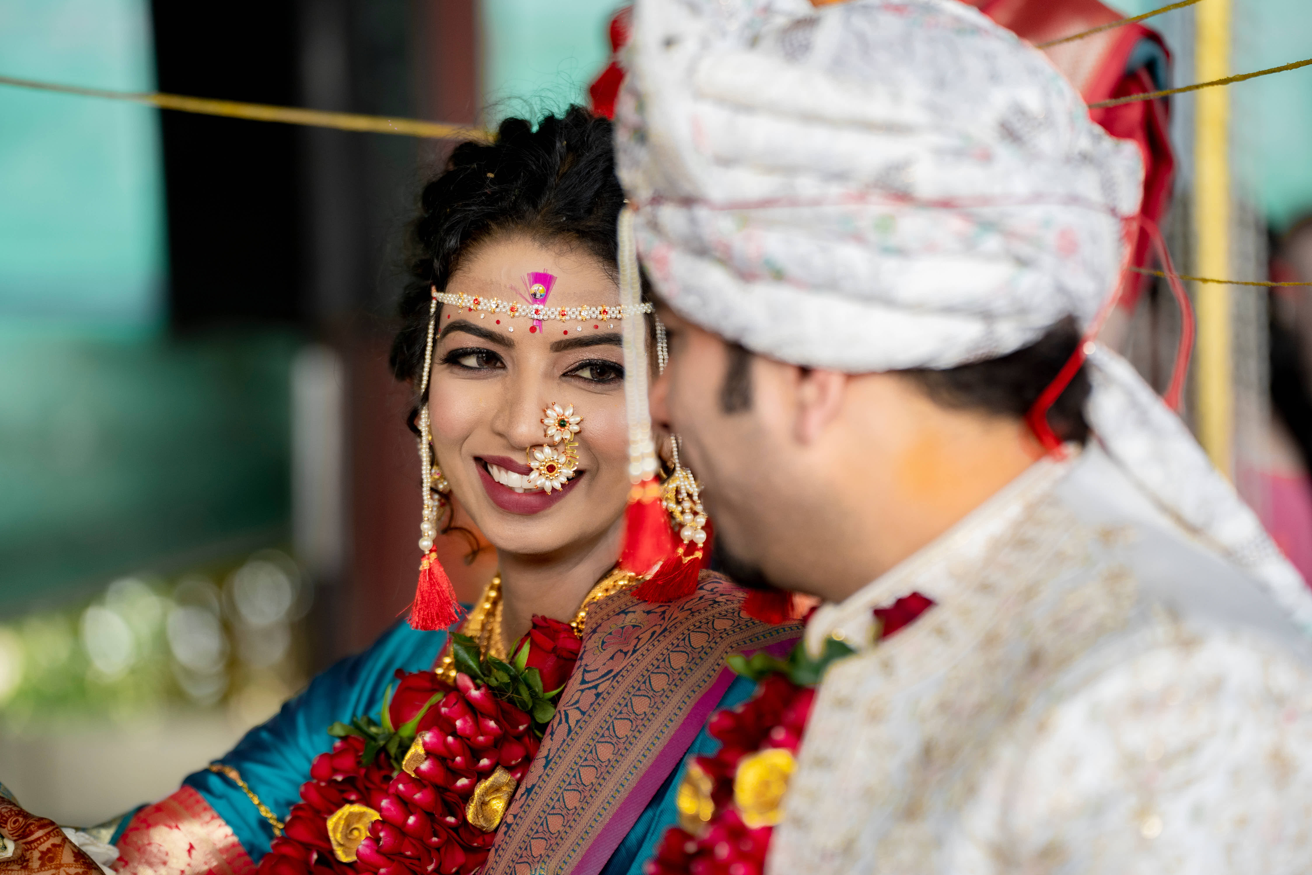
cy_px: 438
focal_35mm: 127
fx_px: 4628
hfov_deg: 16.1
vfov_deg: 10.8
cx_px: 656
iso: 800
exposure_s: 1/400
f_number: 2.8
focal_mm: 127
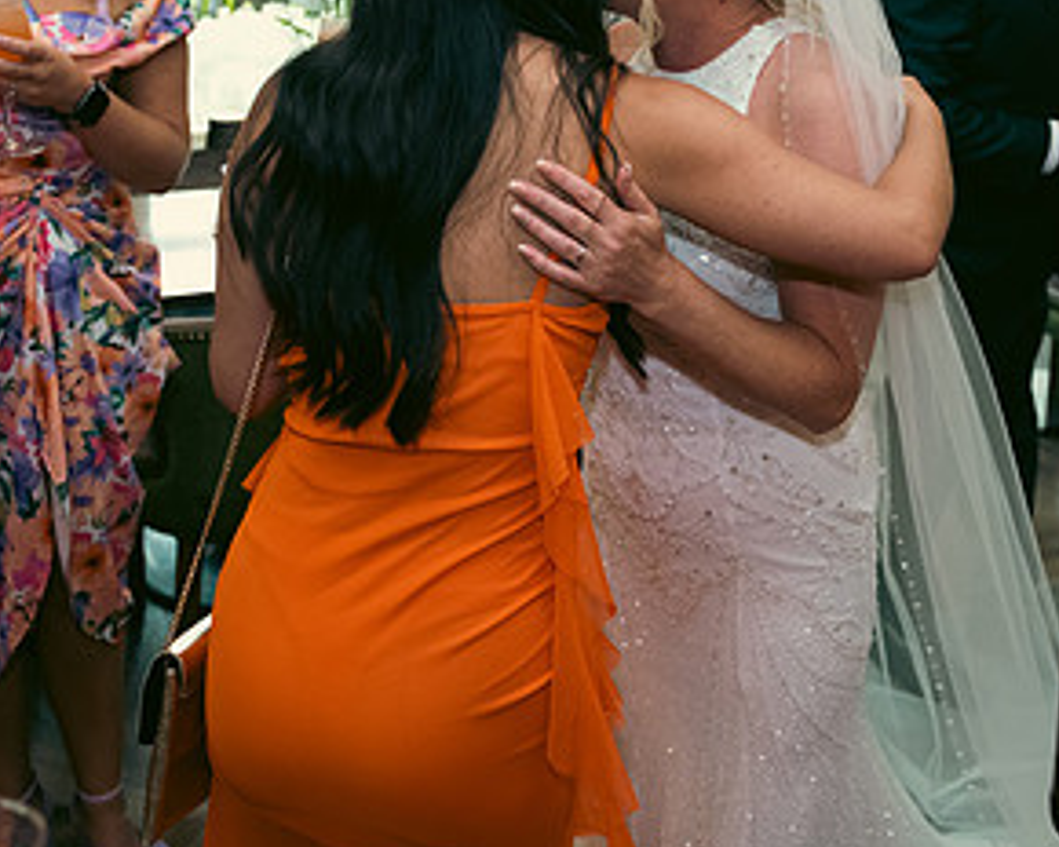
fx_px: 1410
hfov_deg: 40.7
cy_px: 170
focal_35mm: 45
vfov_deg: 32.5
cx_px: 697
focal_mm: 24
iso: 800
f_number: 3.5
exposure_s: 1/125
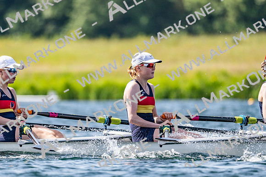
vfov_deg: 2.3
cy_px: 88
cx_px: 133
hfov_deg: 3.4
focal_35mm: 600
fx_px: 4431
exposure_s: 1/2500
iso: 280
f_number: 4.5
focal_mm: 400
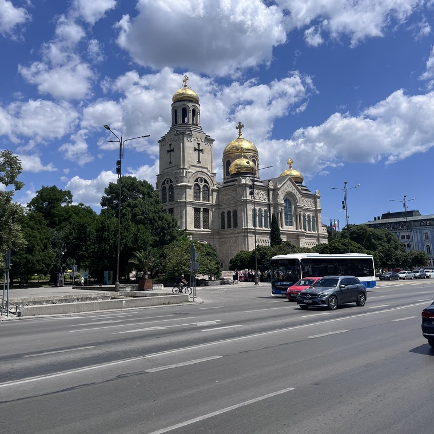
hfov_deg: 52.5
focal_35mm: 31
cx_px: 217
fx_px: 440
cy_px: 177
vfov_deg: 52.2
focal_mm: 5.1
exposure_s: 1/7353
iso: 50
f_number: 1.6
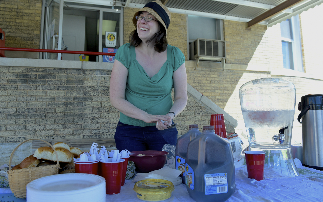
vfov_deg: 46.0
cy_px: 98
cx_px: 161
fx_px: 238
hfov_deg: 68.4
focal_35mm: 27
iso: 800
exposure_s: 1/400
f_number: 6.3
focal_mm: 26
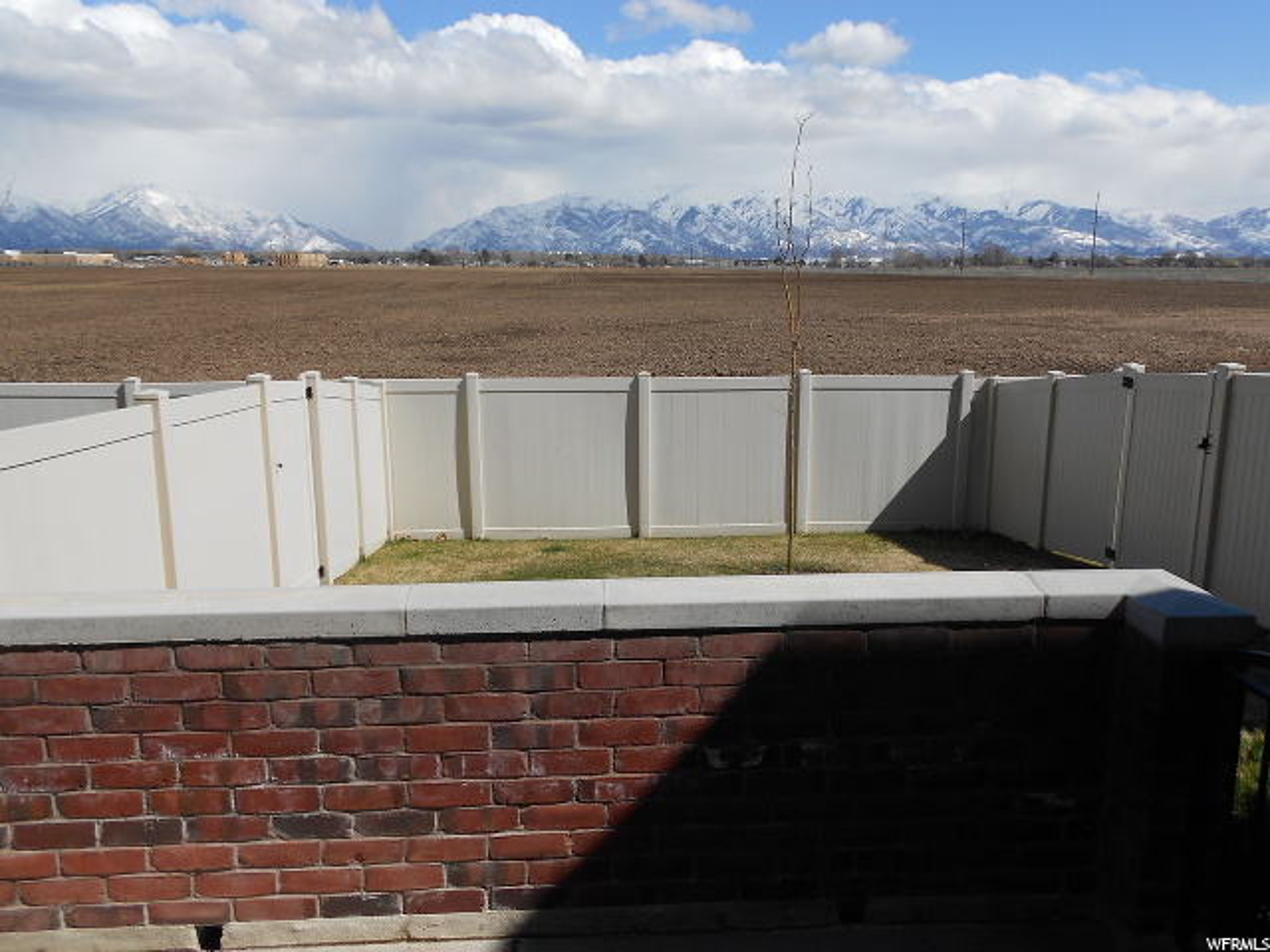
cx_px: 635
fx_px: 954
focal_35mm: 26
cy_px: 476
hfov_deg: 67.3
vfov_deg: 53.1
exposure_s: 1/320
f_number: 8
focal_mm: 4.6
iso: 80
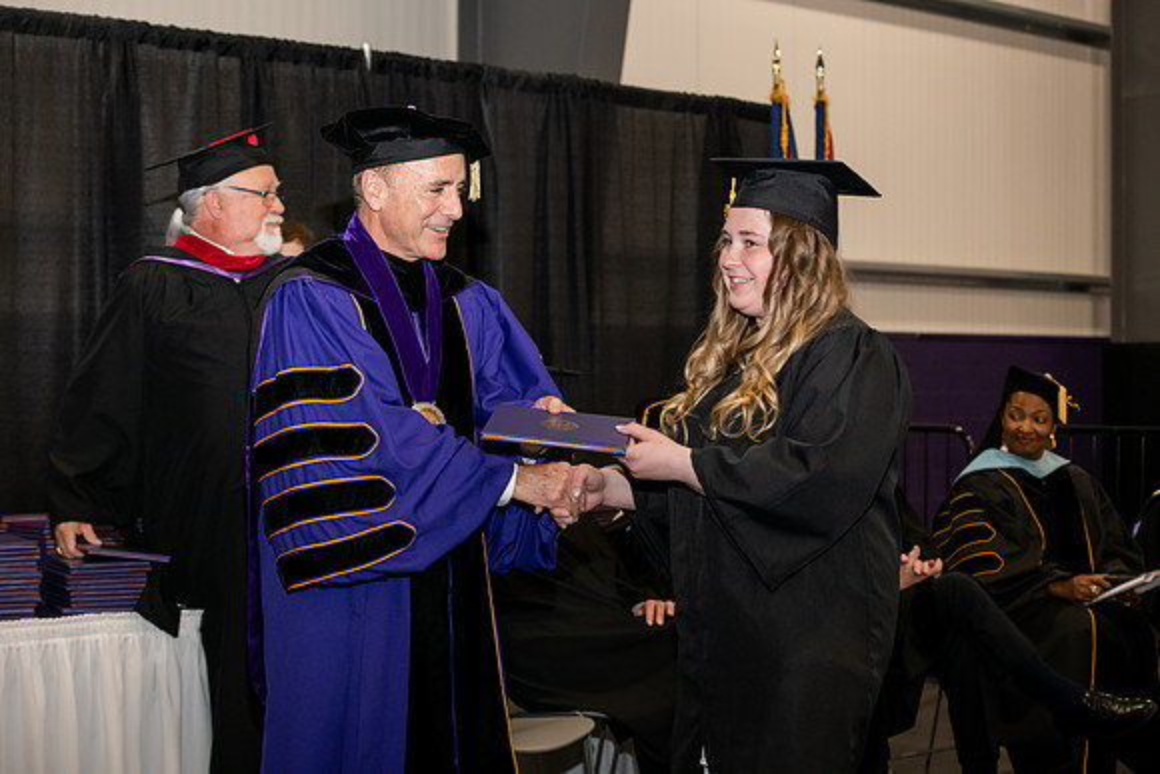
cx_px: 580
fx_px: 2256
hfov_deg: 28.8
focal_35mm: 70
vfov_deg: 19.5
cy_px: 387
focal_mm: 70
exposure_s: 1/200
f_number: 5.6
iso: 2000
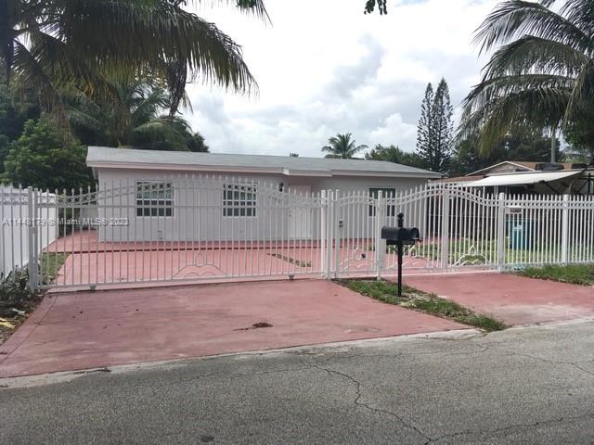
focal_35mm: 29
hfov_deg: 61.7
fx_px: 498
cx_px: 297
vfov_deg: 48.2
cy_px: 222
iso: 25
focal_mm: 4.15
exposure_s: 1/1304
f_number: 2.2
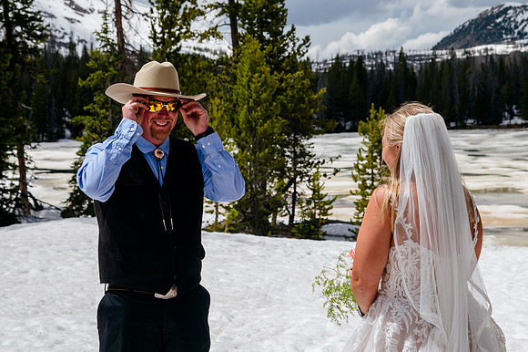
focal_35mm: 88
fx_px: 1293
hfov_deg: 23.1
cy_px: 138
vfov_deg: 15.5
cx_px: 261
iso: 200
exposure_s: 1/640
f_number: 8
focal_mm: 66
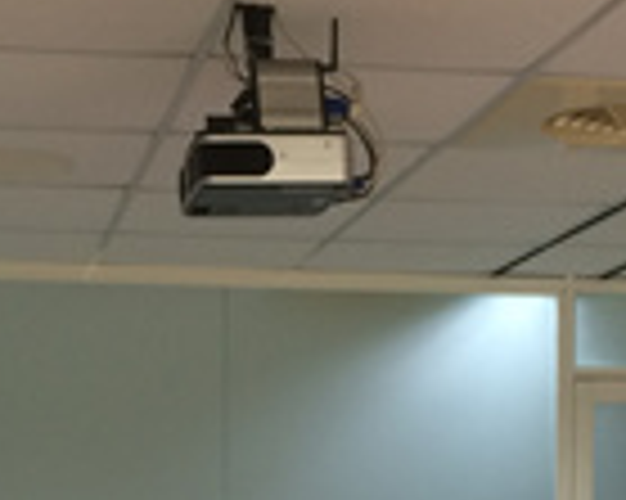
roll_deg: -0.9
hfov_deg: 18.8
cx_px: 297
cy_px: 700
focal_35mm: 102
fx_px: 1888
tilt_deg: -5.6
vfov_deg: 14.3
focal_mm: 4.15
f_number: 2.2
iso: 32
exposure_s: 1/30
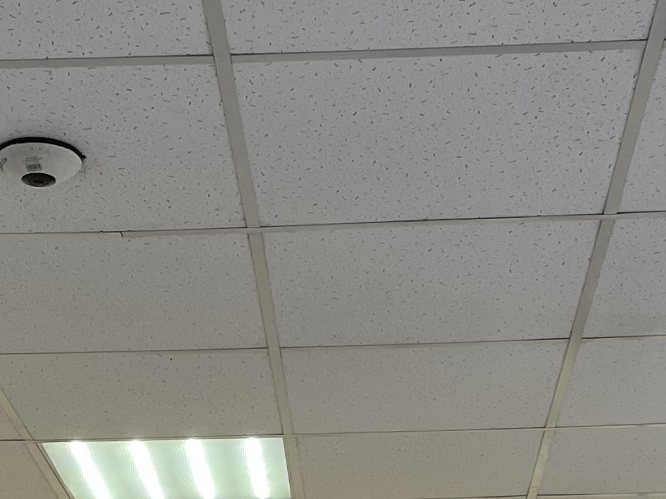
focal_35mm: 103
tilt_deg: +6.5
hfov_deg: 19.1
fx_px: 1981
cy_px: 791
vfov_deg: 13.4
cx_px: 345
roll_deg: +1.6
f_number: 1.6
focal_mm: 4.2
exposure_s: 1/100
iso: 80
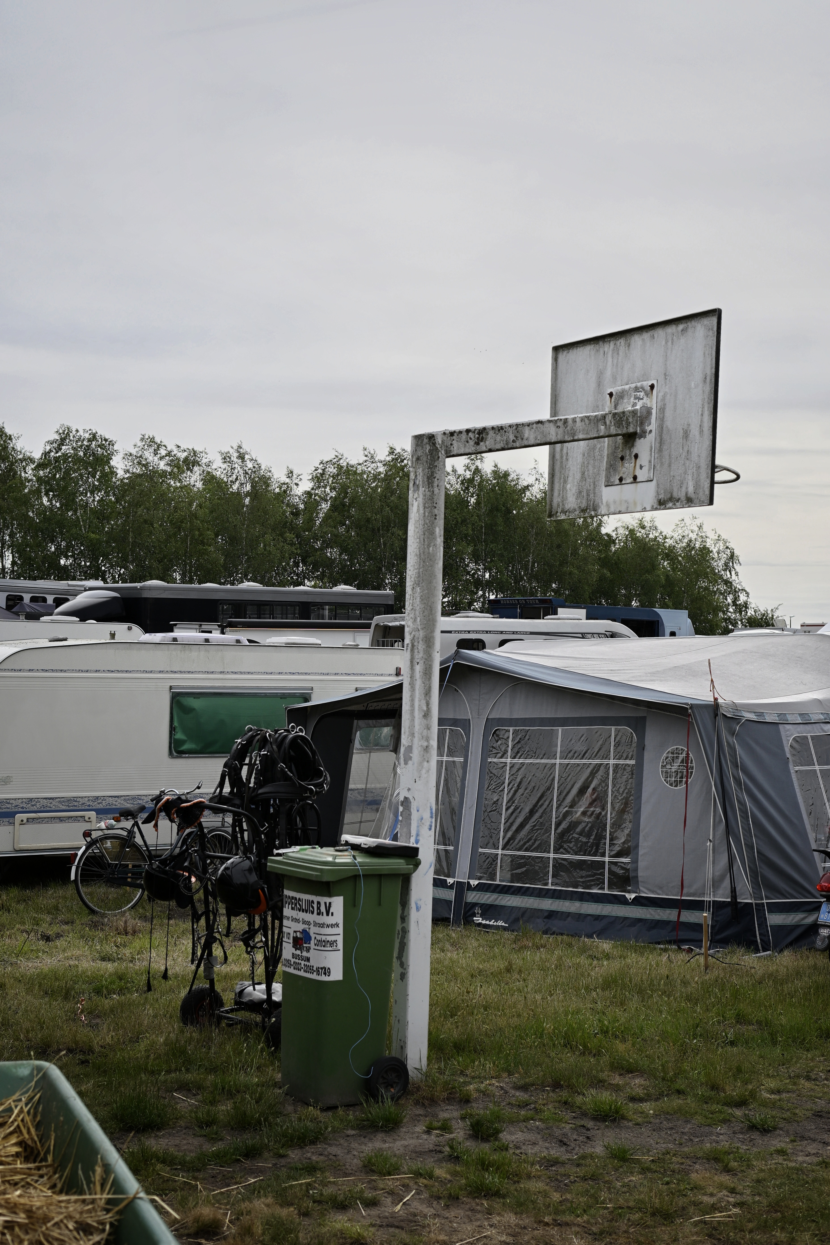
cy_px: 622
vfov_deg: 43.6
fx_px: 1556
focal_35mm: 45
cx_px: 415
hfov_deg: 29.9
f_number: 4
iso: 160
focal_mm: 30
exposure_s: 1/1600
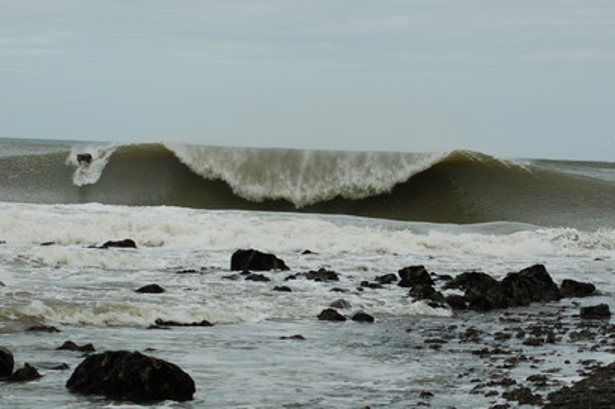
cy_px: 244
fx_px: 2680
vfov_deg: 8.7
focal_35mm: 157
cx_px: 381
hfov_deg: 13.1
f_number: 7.1
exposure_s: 1/800
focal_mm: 78
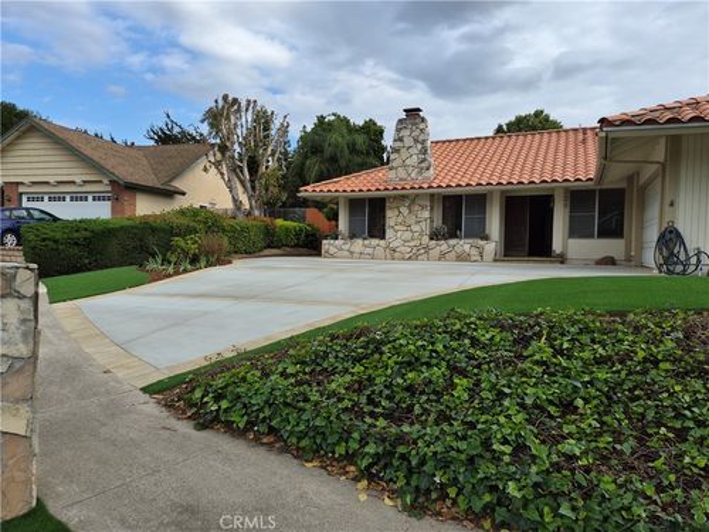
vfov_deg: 58.9
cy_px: 266
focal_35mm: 23
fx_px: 471
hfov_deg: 73.9
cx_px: 354
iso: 80
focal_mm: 5.4
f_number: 1.8
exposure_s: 1/3616
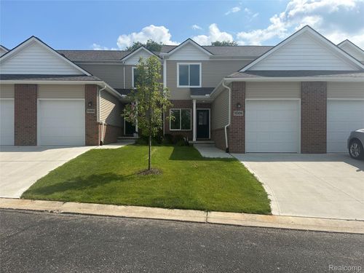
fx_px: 252
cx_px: 182
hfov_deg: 71.6
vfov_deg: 56.8
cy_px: 136
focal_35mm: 24
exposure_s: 1/5525
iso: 80
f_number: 1.78
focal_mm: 6.86
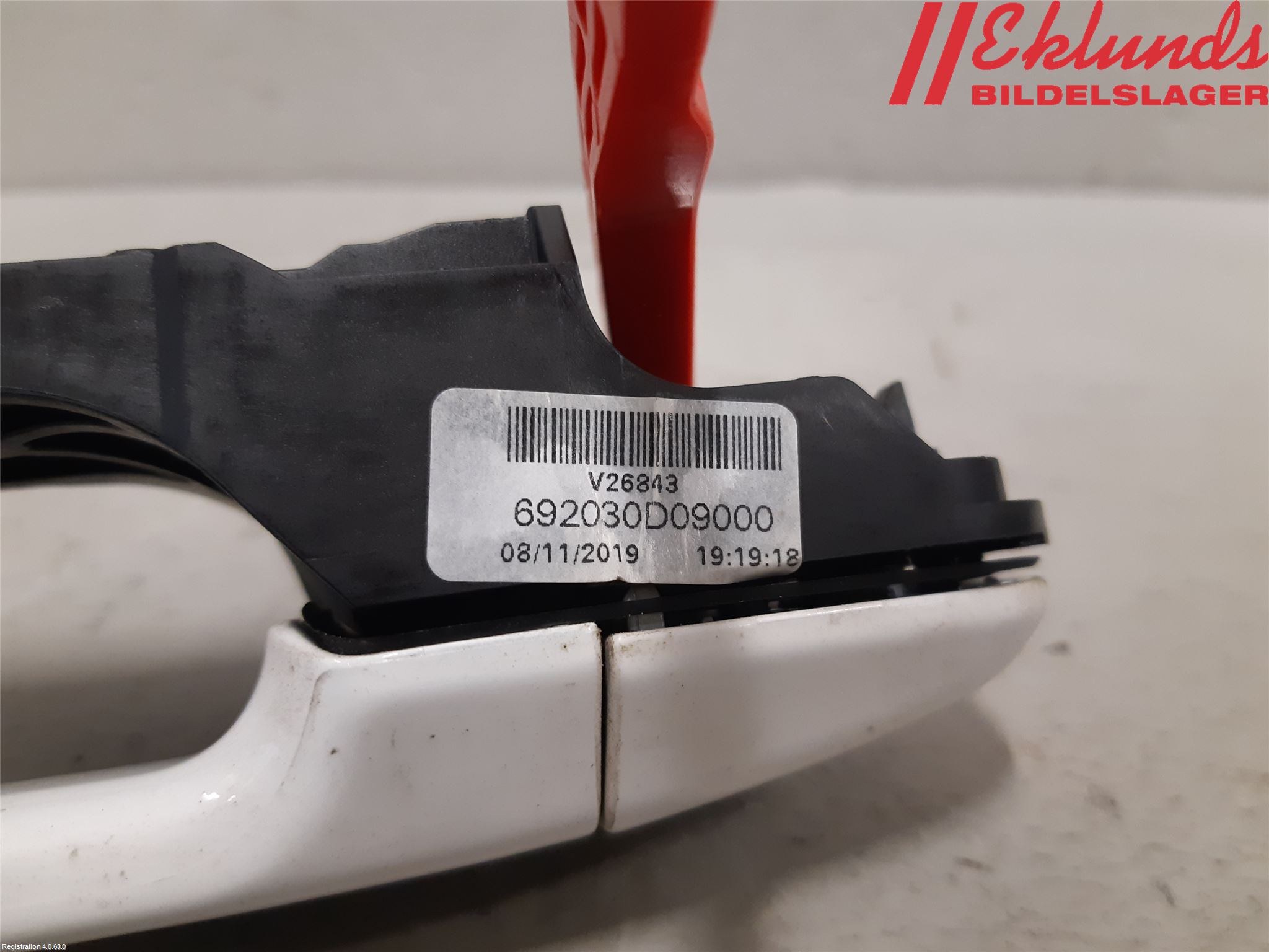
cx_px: 634
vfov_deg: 53.1
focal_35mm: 26
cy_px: 476
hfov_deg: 67.3
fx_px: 953
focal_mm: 3.93
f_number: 1.7
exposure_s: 1/50
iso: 200
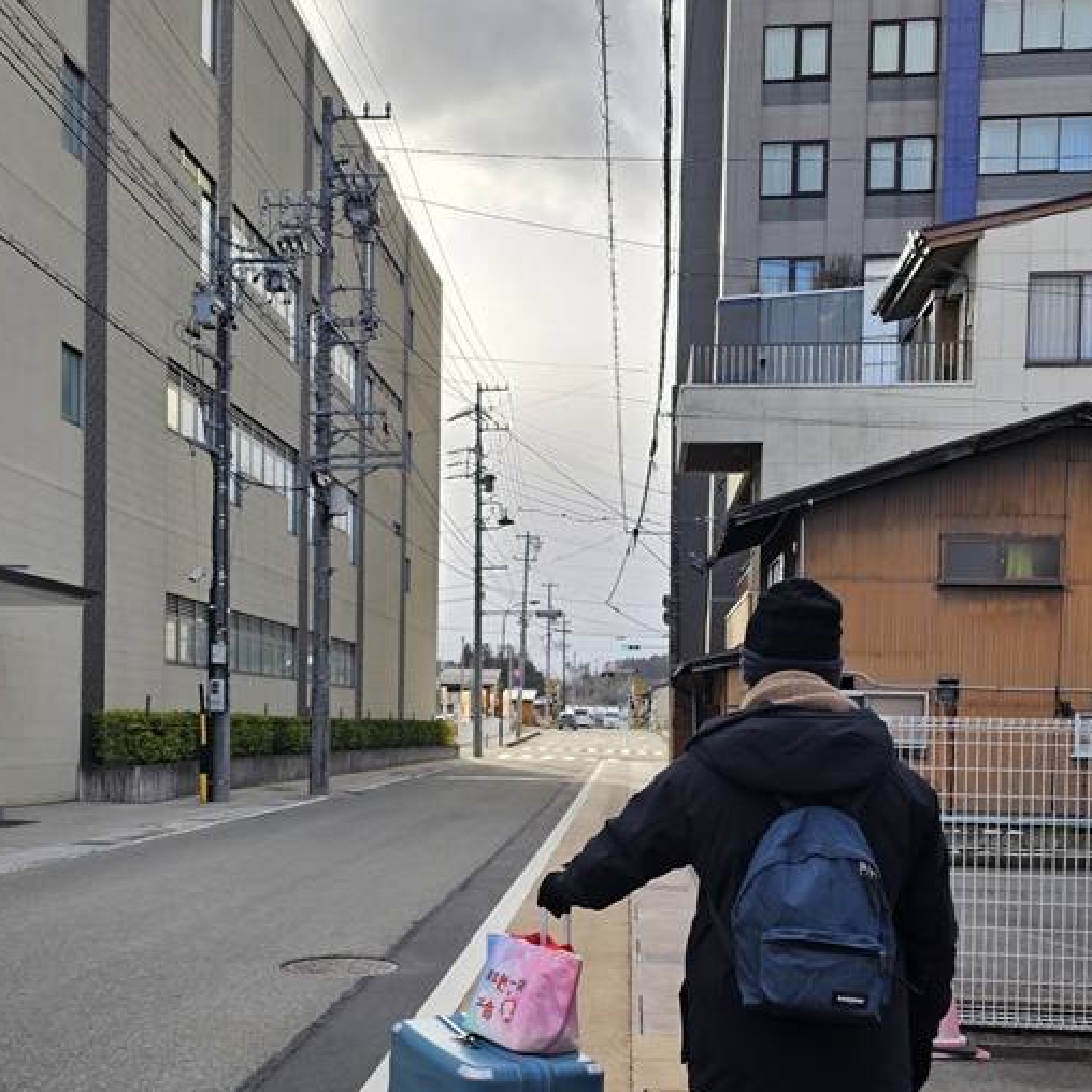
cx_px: 503
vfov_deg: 41.4
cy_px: 712
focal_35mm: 40
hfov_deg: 41.8
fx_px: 1428
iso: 10
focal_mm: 6.3
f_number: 1.7
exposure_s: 1/220
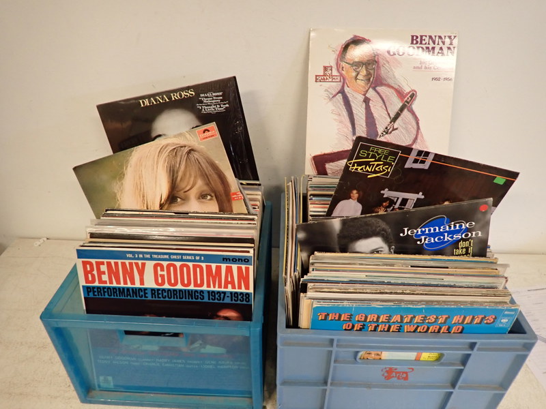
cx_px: 273
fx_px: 300
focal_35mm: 19
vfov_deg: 68.7
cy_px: 204
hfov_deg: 84.7
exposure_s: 1/30
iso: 400
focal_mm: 3.33
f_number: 2
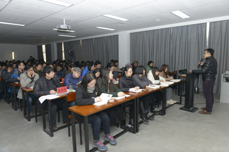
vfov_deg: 53.1
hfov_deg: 73.8
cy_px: 76
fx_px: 153
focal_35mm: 24
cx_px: 114
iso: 800
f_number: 5.6
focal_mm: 24
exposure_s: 1/320
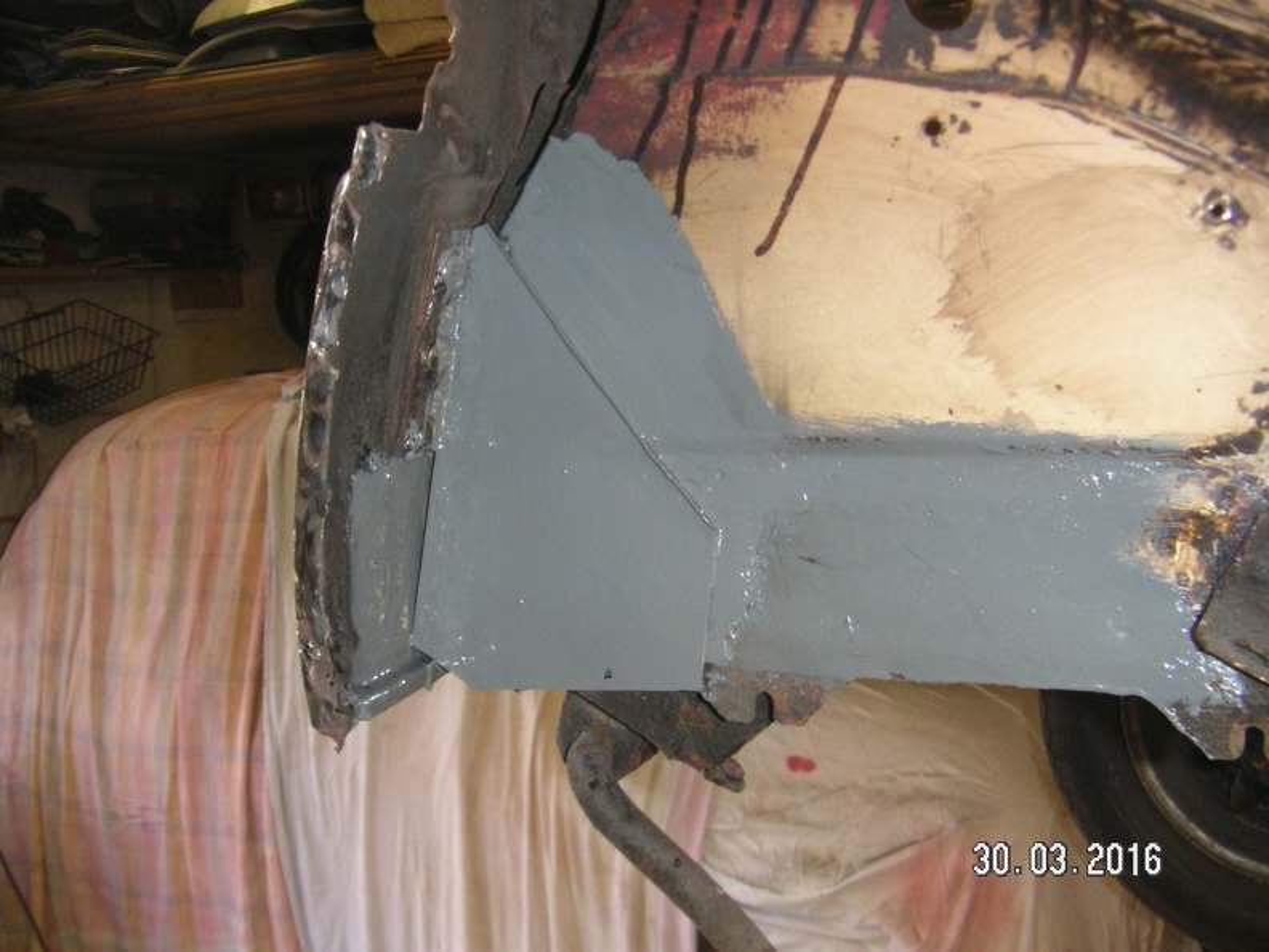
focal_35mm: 41
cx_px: 634
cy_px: 476
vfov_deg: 35.1
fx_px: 1503
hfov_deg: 45.8
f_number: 2.9
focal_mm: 5.4
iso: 200
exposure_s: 1/45
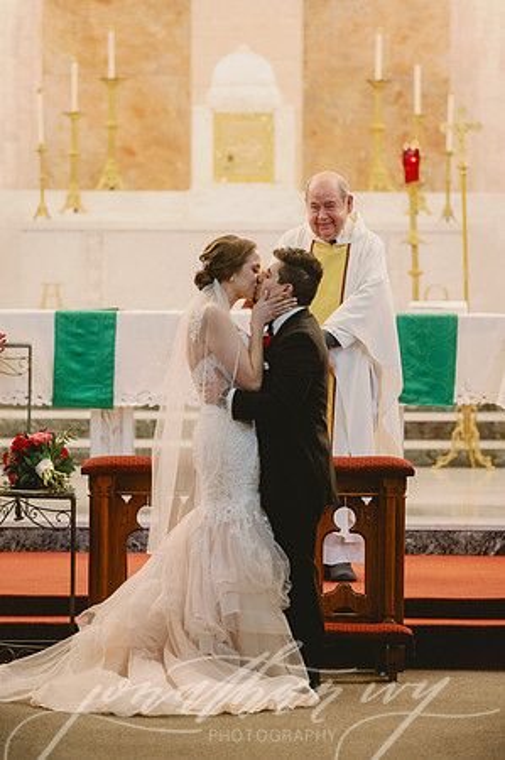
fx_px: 4218
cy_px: 380
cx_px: 252
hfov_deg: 6.9
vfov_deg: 10.3
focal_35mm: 200
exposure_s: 1/160
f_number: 2.8
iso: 2000
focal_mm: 200
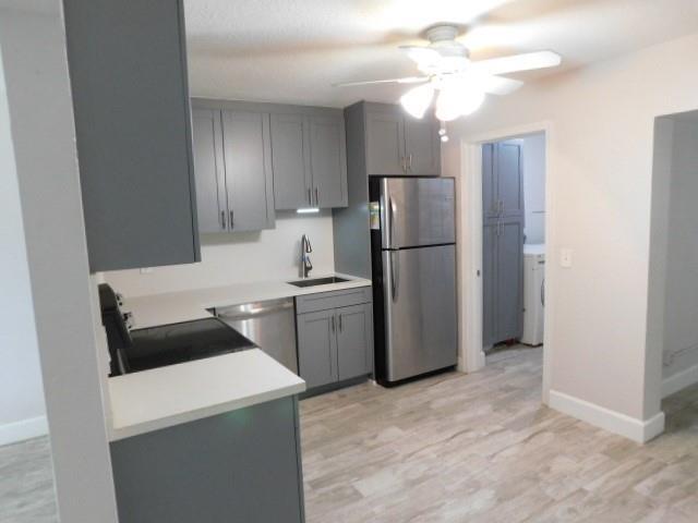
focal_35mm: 23
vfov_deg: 58.9
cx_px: 349
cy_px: 262
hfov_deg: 73.9
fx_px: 464
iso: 400
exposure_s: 1/15
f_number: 3
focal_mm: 4
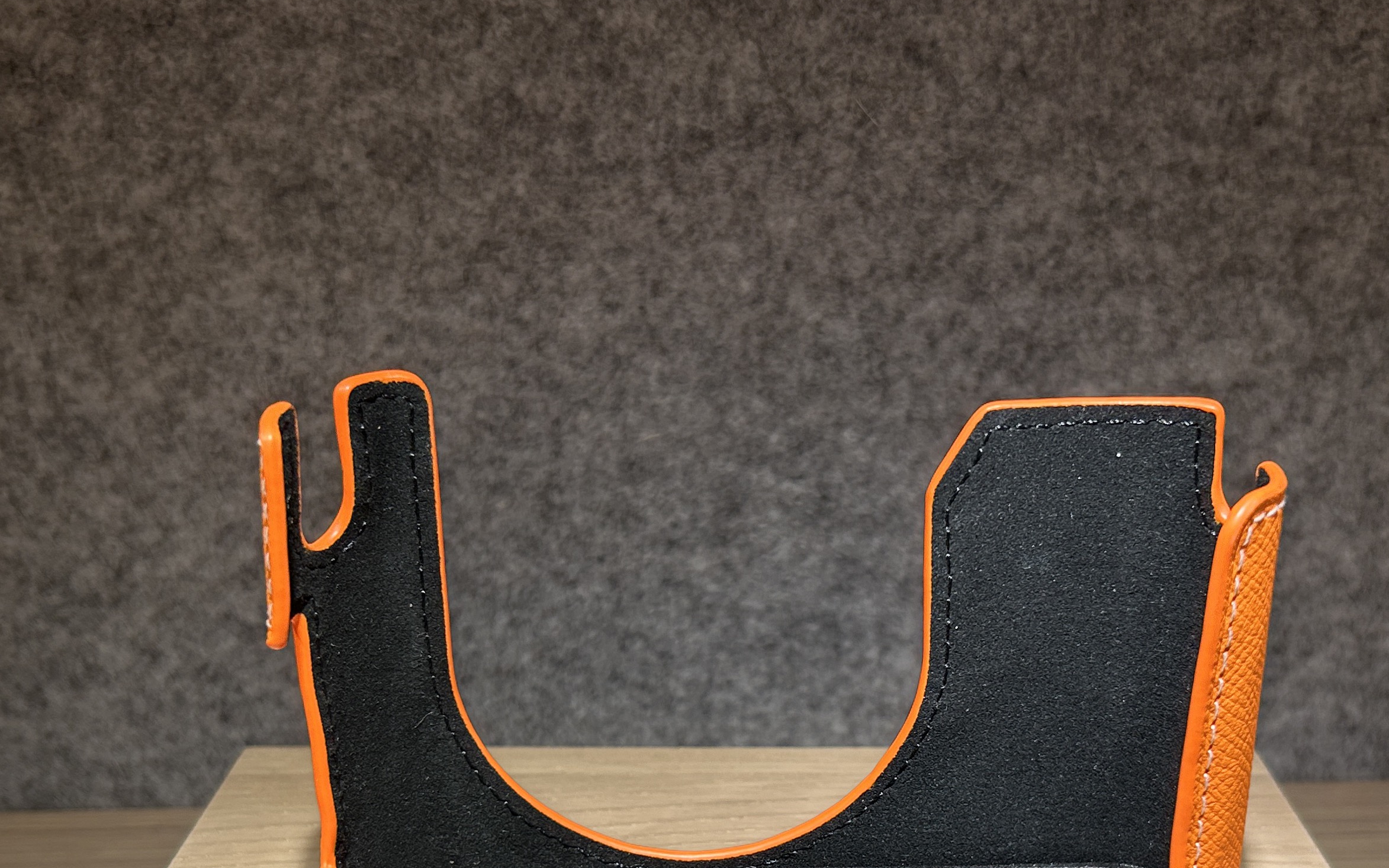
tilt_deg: -25.1
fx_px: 1779
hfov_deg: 42.6
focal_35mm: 47
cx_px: 786
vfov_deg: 26.4
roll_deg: +0.2
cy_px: 794
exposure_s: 1/207
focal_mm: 5.7
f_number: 1.5
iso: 40
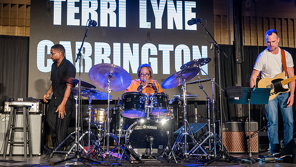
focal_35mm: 57
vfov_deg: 21.1
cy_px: 82
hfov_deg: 36.6
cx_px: 145
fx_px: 447
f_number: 4
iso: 6400
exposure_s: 1/500
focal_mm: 52
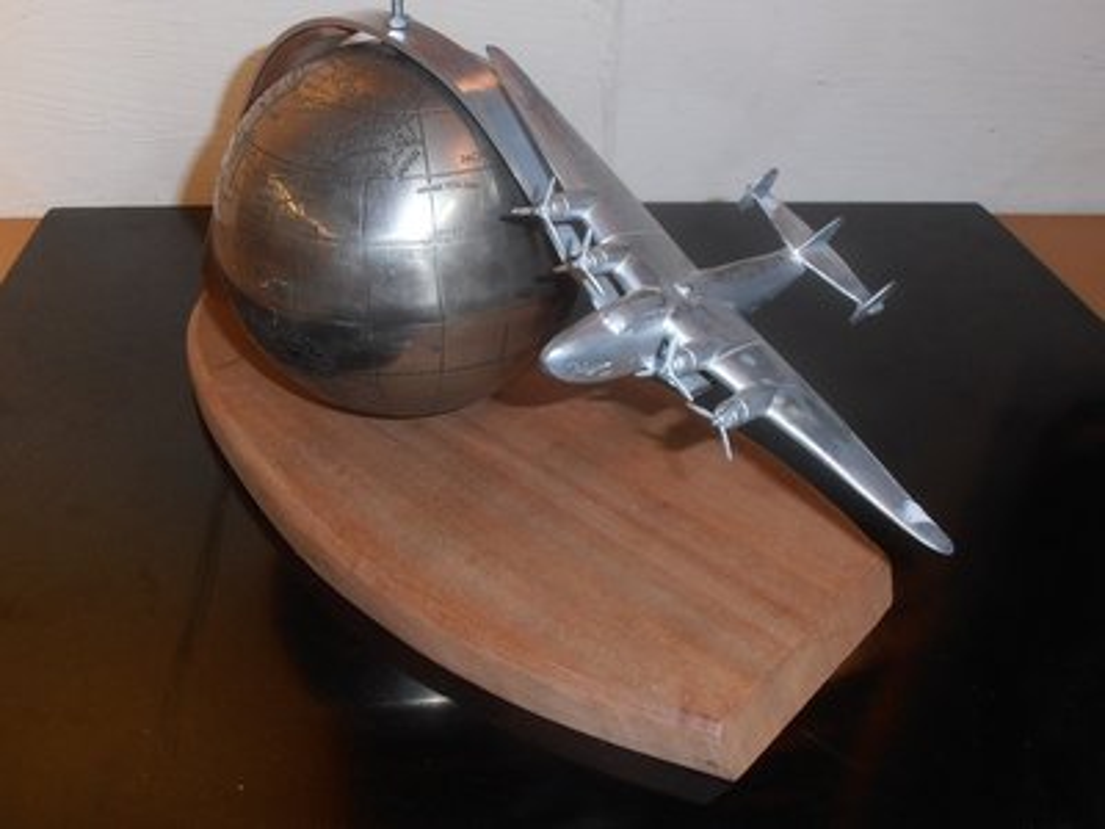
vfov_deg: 38.7
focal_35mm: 37
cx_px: 552
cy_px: 414
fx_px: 1181
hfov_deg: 50.1
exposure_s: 1/40
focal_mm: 6.61
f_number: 3.9
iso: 125
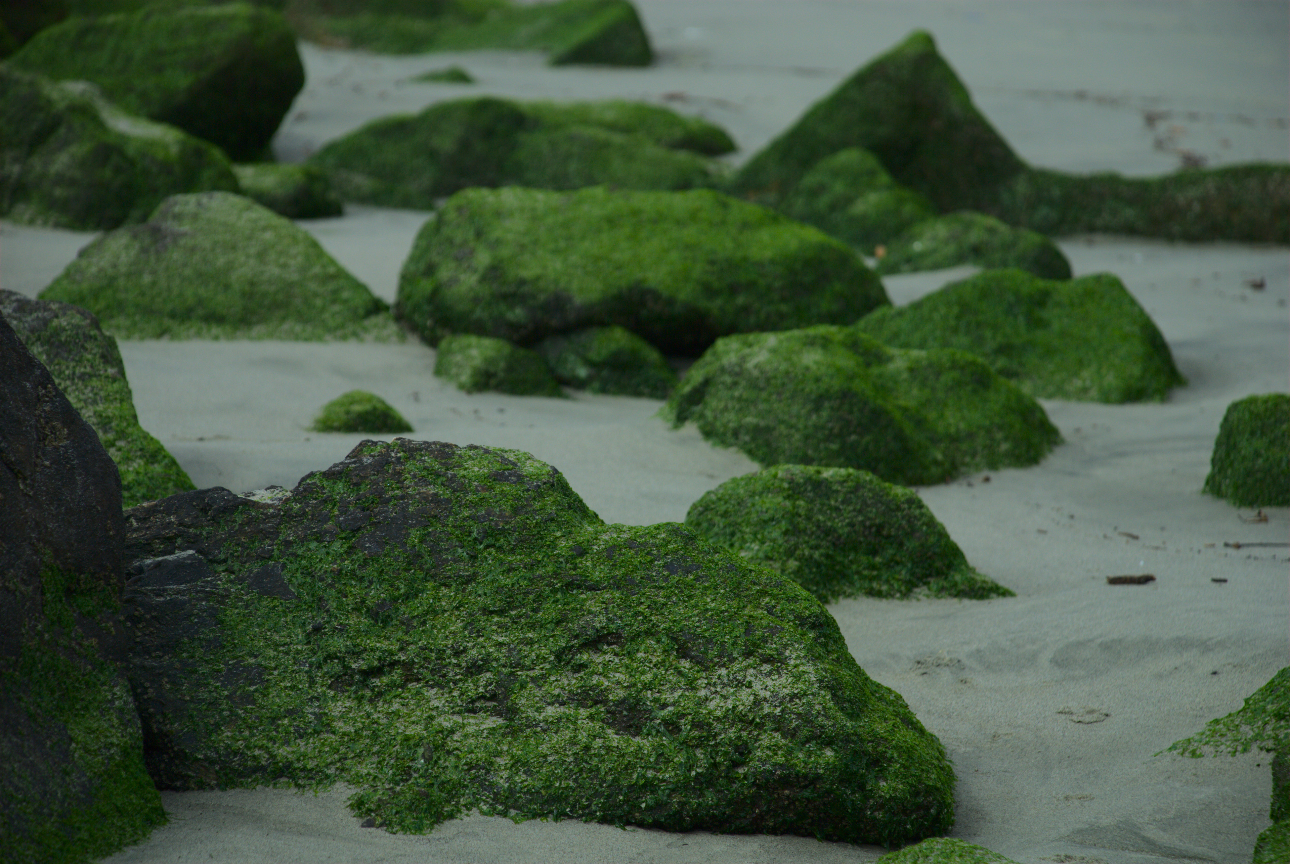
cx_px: 645
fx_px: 5651
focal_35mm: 158
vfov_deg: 8.7
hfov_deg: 13.0
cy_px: 432
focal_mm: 105
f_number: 5.6
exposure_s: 1/640
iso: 100
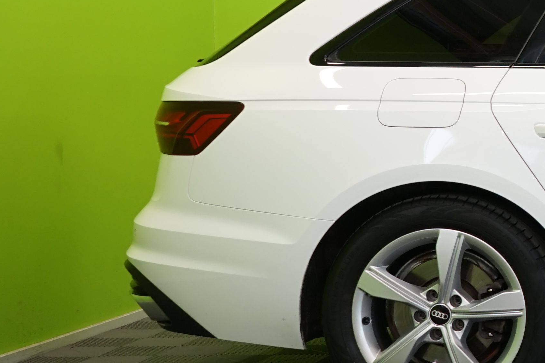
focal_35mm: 110
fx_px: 1665
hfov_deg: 16.2
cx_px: 918
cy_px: 151
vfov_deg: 12.4
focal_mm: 31
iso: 400
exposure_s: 1/30
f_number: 5.6
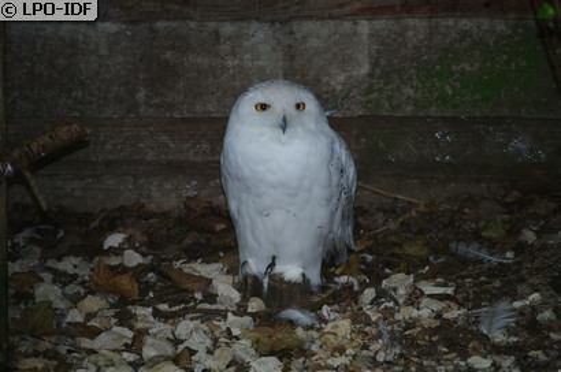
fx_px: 3501
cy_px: 186
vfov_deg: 6.1
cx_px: 280
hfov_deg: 9.2
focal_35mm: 225
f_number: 5.6
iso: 800
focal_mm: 150
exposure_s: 1/80
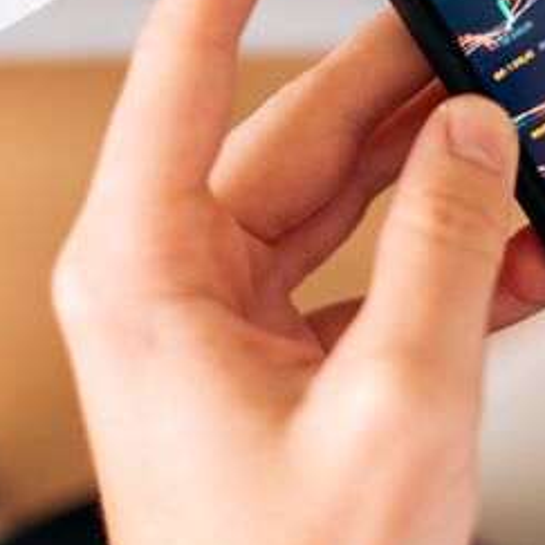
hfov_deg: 13.0
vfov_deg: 12.9
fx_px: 2387
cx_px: 410
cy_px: -1
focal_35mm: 134
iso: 1000
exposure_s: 1/160
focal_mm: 50
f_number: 2
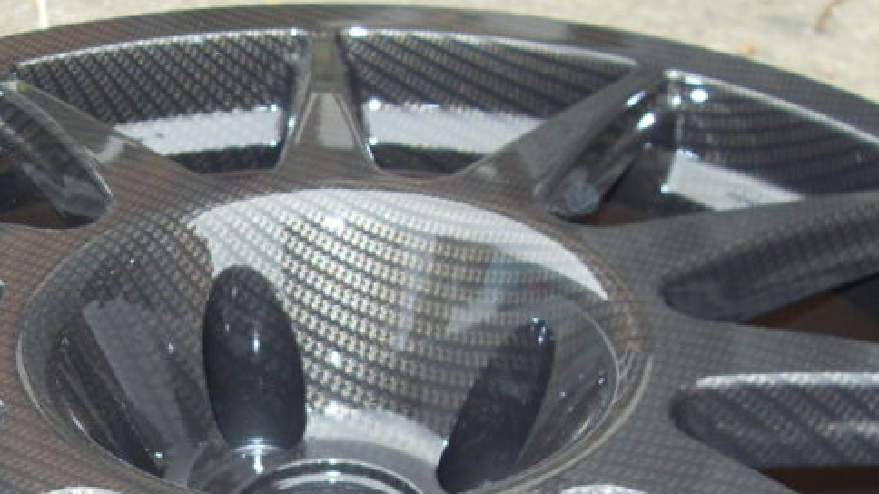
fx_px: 1468
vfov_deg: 18.5
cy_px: 514
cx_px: 318
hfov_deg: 33.1
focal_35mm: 63
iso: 100
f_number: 2.8
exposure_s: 1/45
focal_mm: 6.3
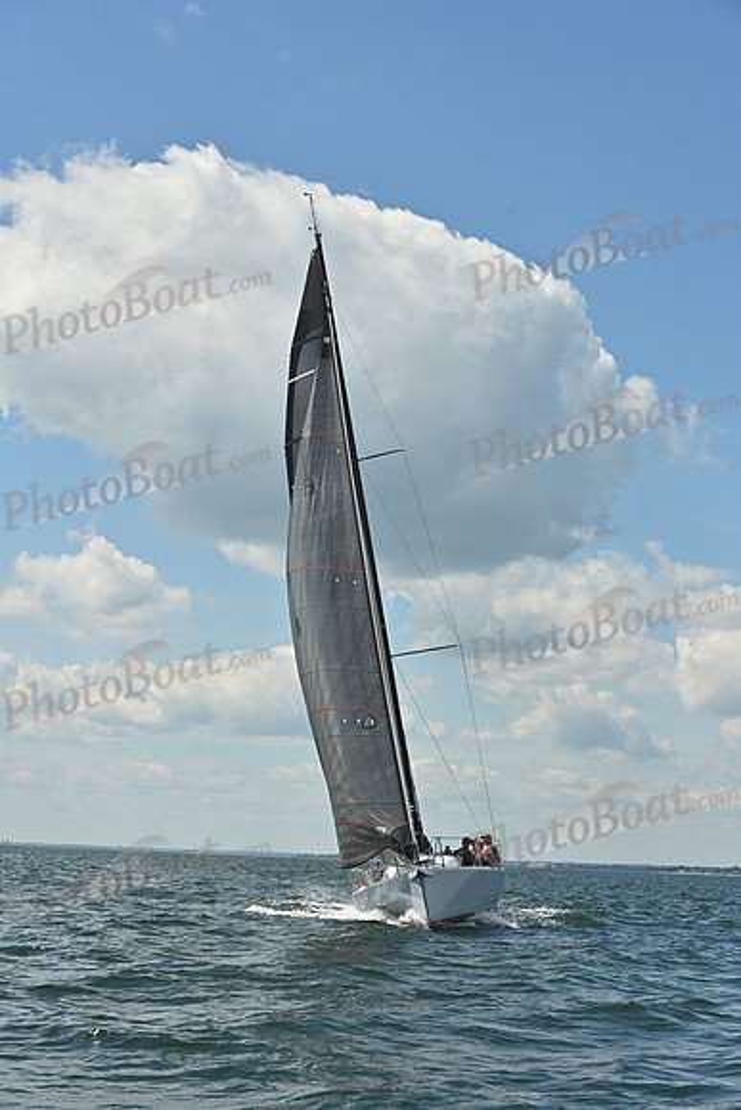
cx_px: 370
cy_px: 555
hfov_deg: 19.5
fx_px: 2160
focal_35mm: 70
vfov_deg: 28.8
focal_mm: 70
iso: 250
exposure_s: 1/1250
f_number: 9
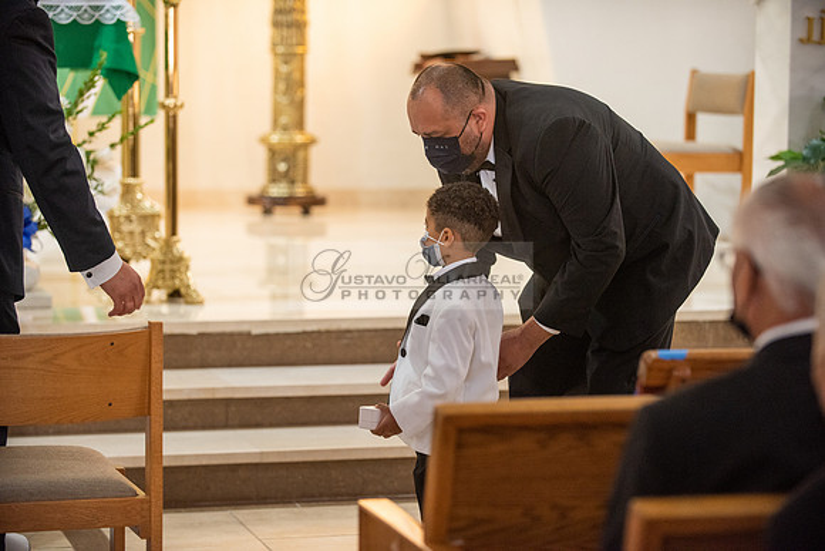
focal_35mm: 105
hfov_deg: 19.5
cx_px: 412
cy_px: 276
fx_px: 2407
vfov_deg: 13.0
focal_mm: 105
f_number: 2.8
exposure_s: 1/160
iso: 2000
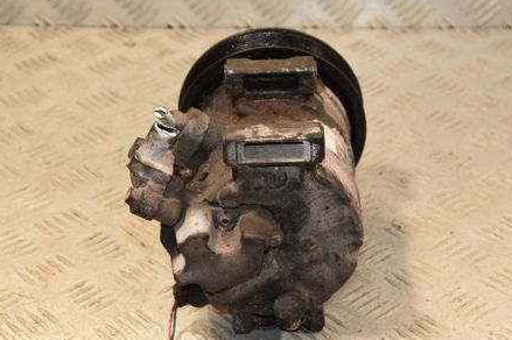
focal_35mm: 105
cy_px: 158
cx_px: 274
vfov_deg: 13.0
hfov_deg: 19.5
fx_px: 1492
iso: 800
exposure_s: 1/200
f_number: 6.3
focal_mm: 48
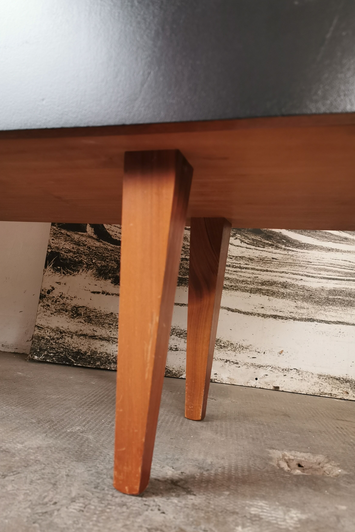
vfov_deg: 63.6
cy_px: 274
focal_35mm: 29
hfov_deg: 44.9
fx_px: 429
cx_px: 159
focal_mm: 5.56
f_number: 1.6
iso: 320
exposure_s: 1/40
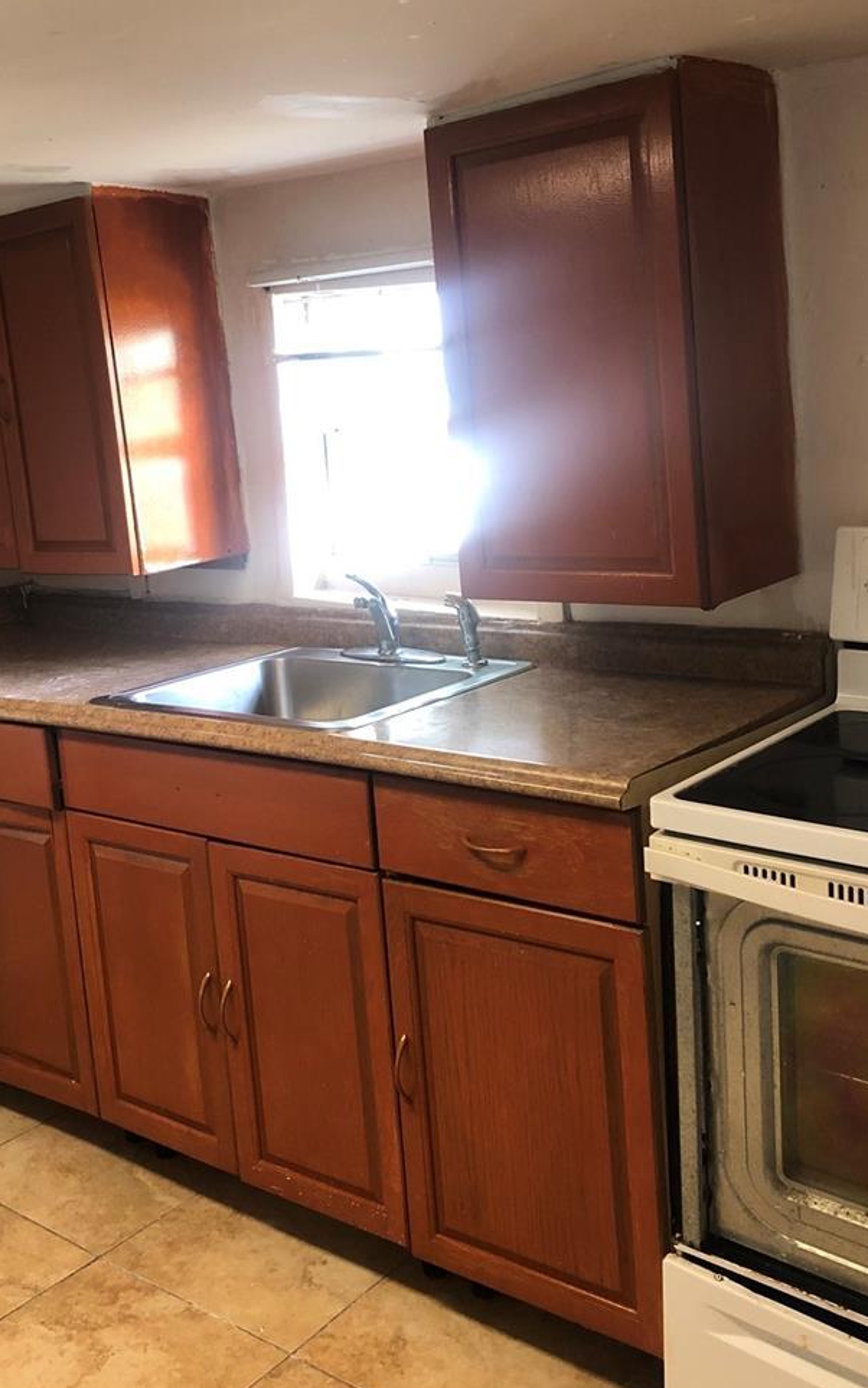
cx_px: 438
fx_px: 1400
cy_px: 585
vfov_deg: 52.5
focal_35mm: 37
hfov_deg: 34.4
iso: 64
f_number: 1.8
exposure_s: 1/15
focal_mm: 3.99
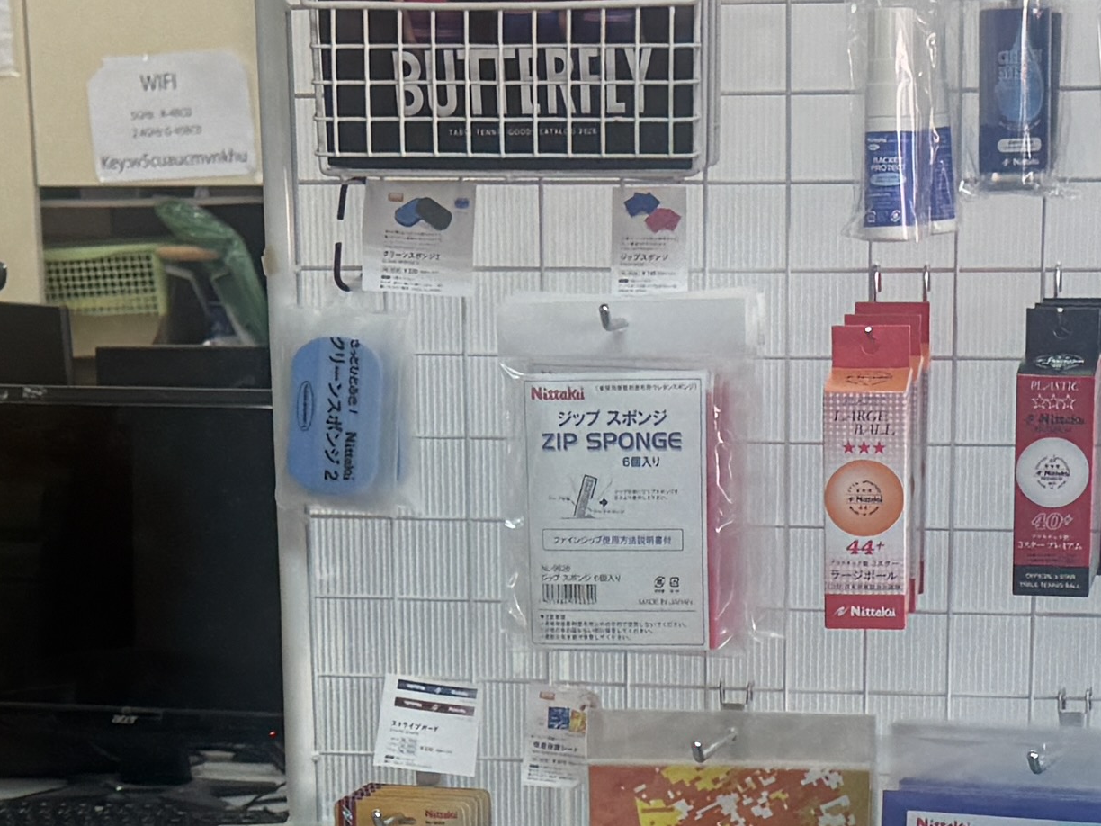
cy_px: 1048
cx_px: 592
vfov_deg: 12.8
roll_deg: +0.7
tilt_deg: -14.9
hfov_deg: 17.6
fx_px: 3562
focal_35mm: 112
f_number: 1.78
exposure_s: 1/100
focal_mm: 6.76
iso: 64
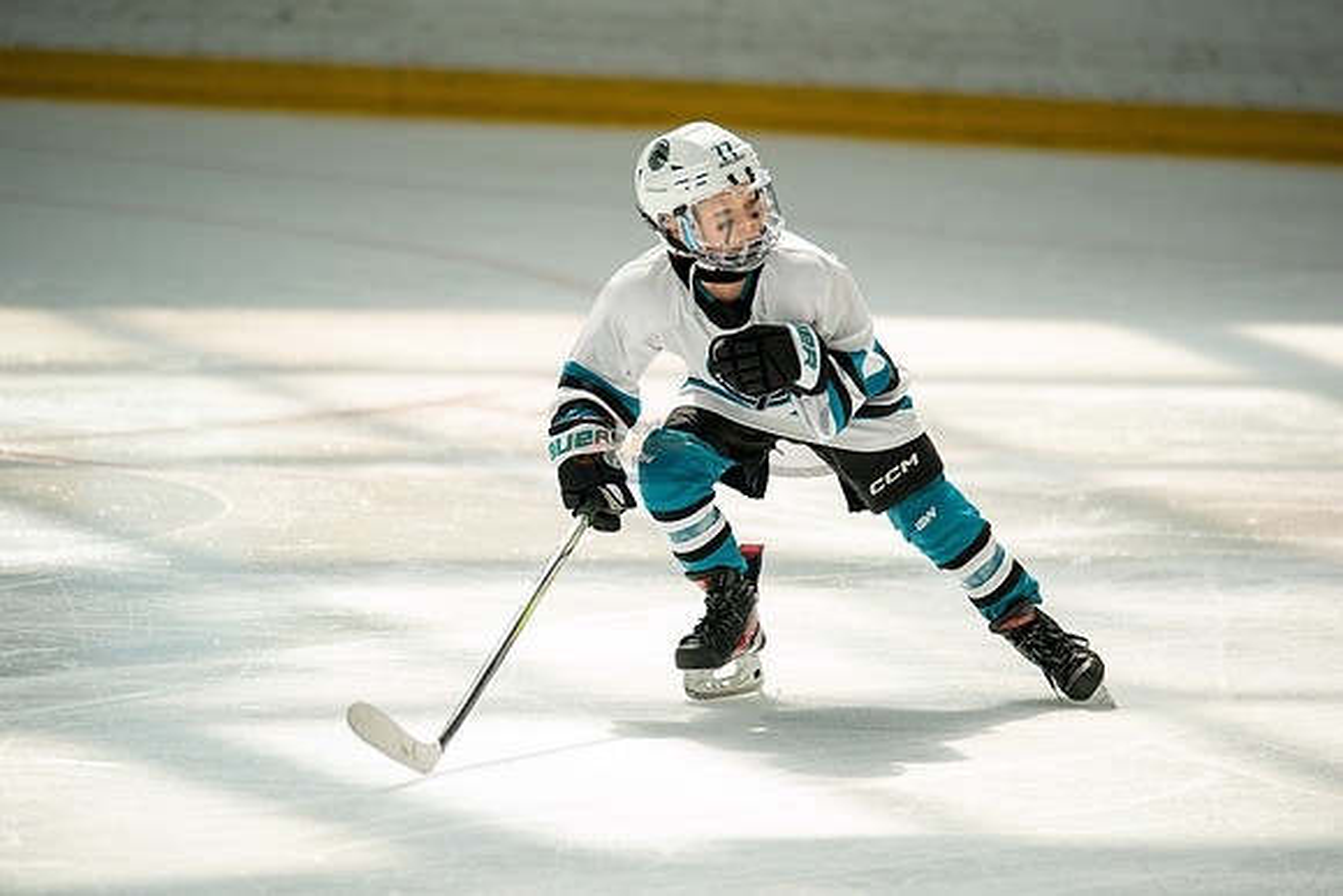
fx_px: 10224
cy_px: 448
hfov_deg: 7.5
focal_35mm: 274
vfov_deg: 5.0
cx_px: 672
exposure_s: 1/5000
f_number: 3.2
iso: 1600
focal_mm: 274
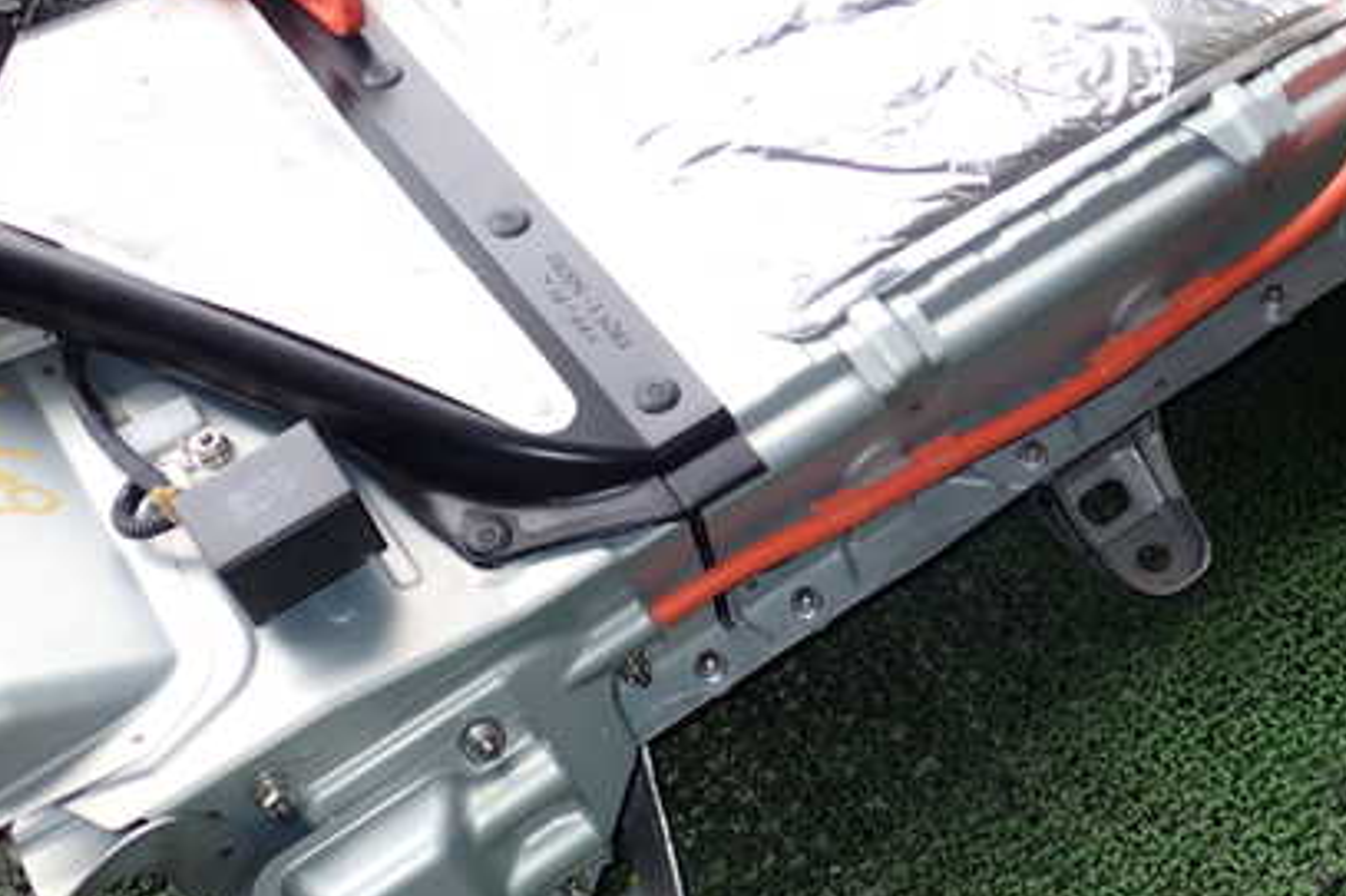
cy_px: 493
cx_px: 929
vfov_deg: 29.2
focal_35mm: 46
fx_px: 1719
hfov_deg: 42.0
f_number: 6.3
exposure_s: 1/30
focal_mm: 5.4
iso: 100
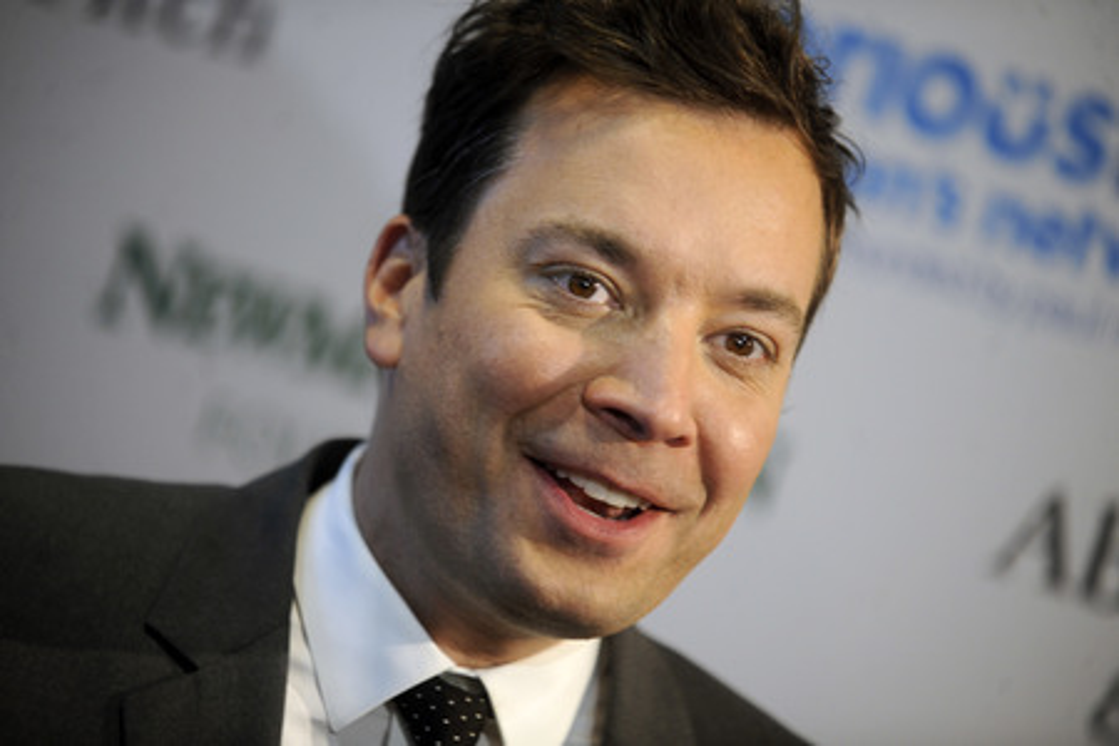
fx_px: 5128
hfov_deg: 12.5
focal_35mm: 165
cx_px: 560
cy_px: 373
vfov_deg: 8.3
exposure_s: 1/200
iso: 1000
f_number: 3.2
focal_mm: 165
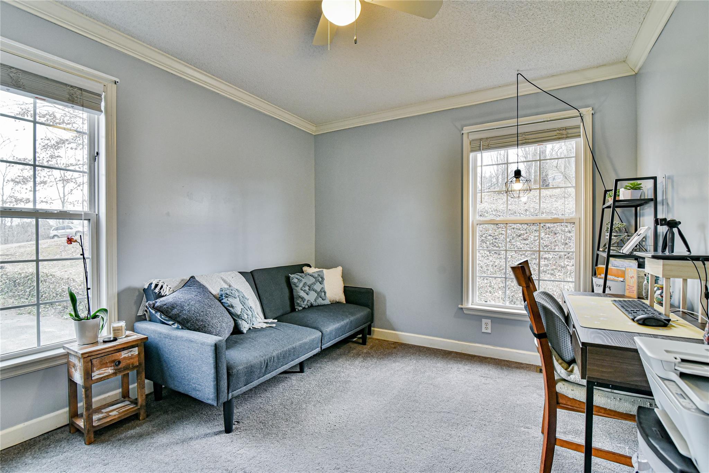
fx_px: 315
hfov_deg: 96.7
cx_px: 354
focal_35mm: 16
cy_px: 236
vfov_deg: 73.8
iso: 1600
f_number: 5.6
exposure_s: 1/125
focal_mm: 16
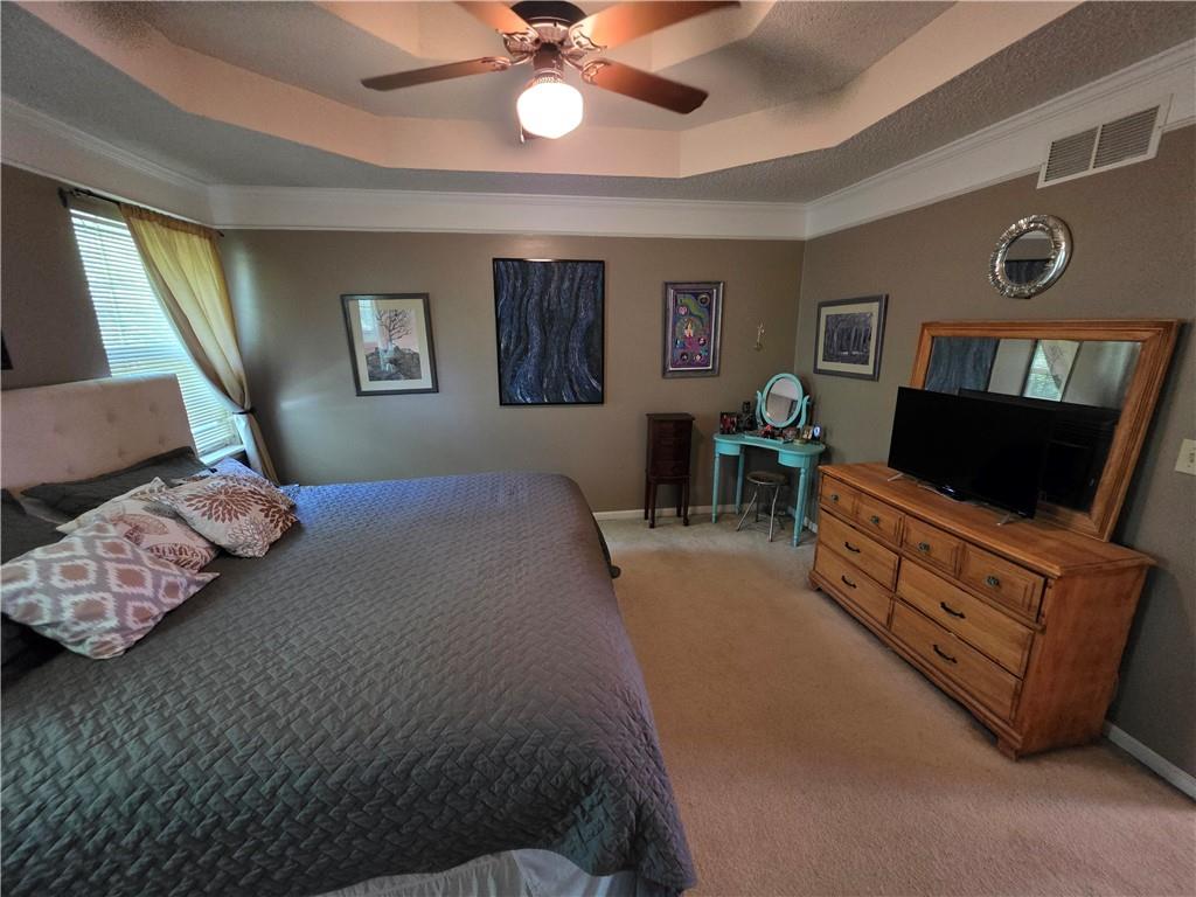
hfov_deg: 106.2
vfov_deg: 89.9
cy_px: 448
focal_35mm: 13
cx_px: 598
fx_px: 449
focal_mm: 2.2
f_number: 1.9
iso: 1250
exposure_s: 1/60
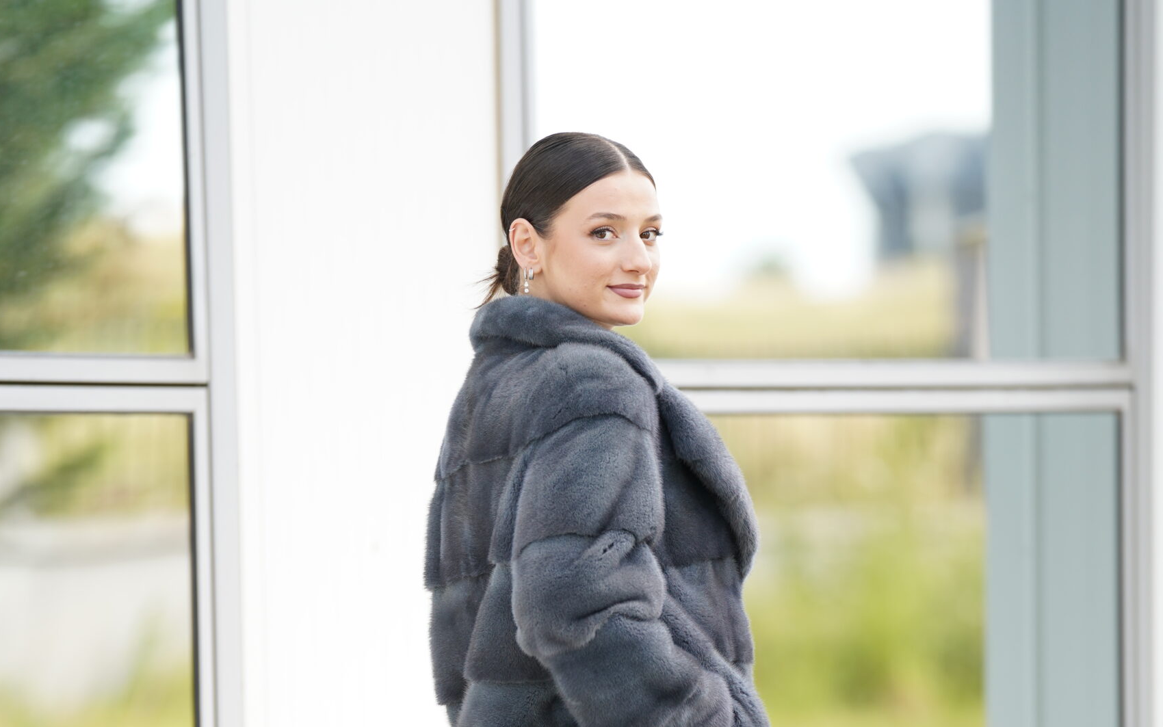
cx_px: 580
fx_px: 8464
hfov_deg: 7.9
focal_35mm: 267
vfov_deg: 4.9
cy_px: 854
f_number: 2.8
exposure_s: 1/250
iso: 200
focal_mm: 174
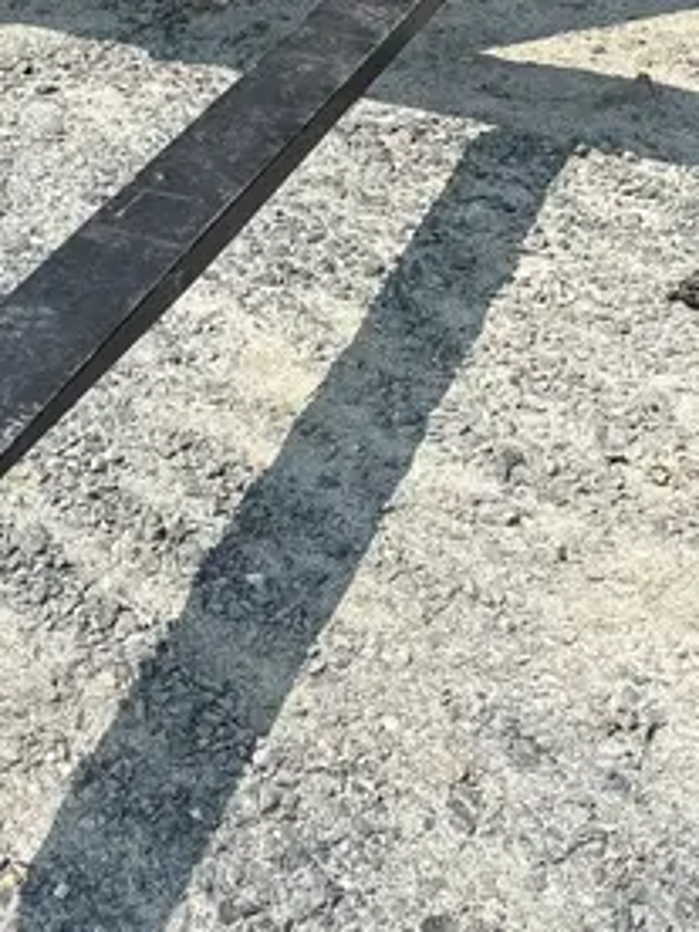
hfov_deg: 20.2
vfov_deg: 25.4
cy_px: -171
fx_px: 1858
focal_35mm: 69
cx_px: -88
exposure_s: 1/2865
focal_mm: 5.96
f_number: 1.6
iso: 50
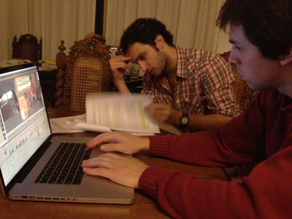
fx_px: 295
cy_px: 110
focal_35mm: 35
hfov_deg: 52.6
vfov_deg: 40.7
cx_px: 146
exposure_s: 1/20
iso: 400
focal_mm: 4.28
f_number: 2.4
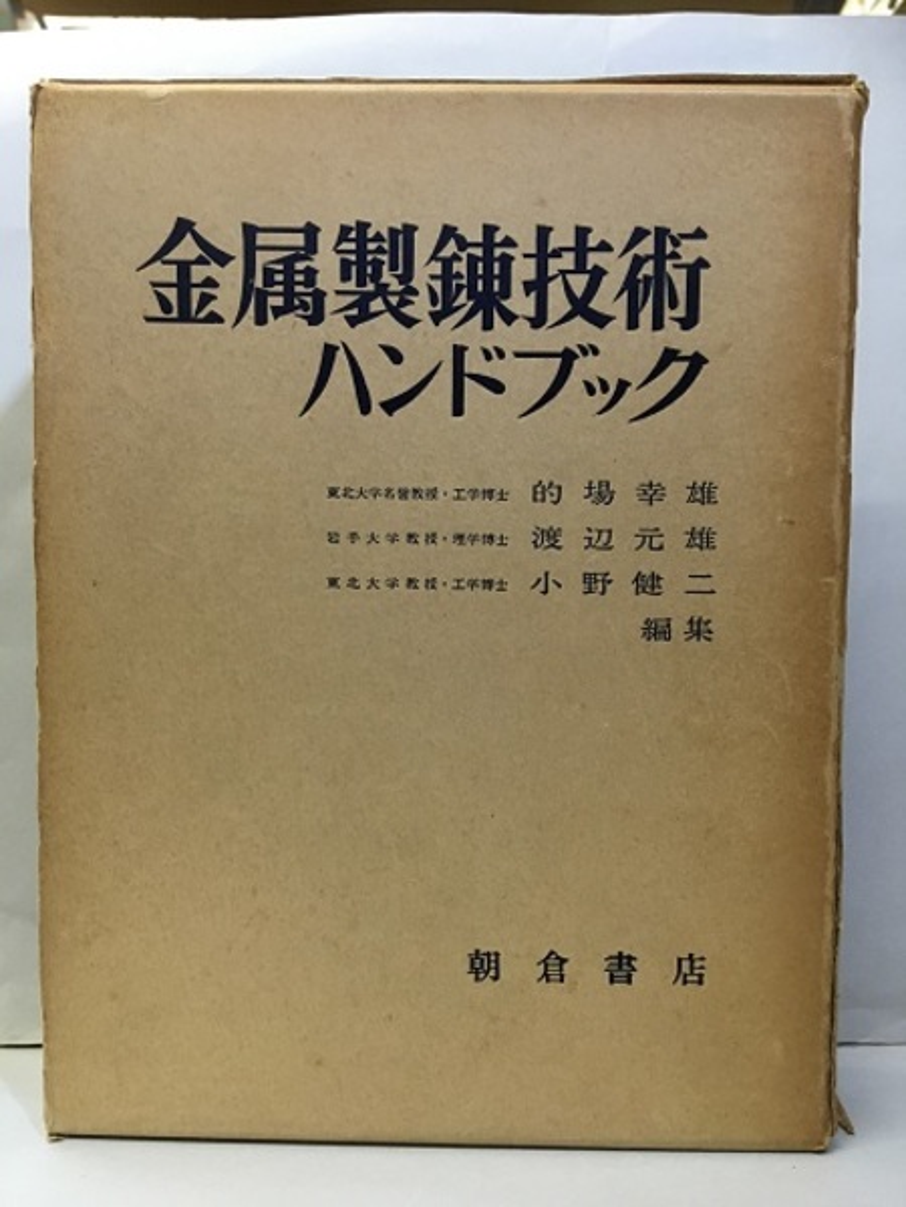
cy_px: 604
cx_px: 453
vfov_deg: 61.7
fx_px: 1012
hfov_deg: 48.2
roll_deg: -0.4
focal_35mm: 29
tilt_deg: +0.7
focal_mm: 4.15
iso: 160
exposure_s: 1/33
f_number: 2.2
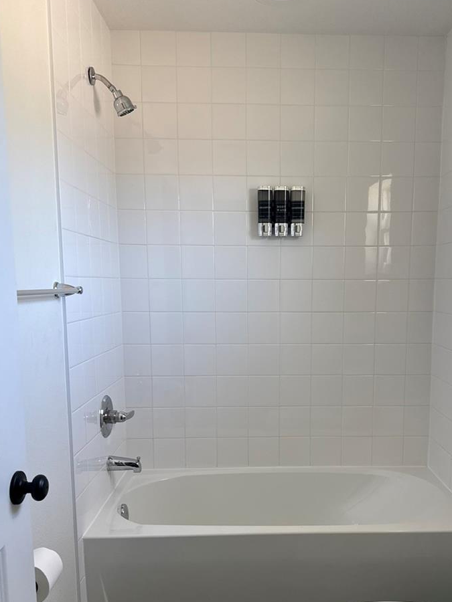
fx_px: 557
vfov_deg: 56.4
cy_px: 359
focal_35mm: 32
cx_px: 283
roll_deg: -0.8
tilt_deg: -7.8
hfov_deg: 43.8
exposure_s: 1/121
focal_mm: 6.76
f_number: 1.78
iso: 200
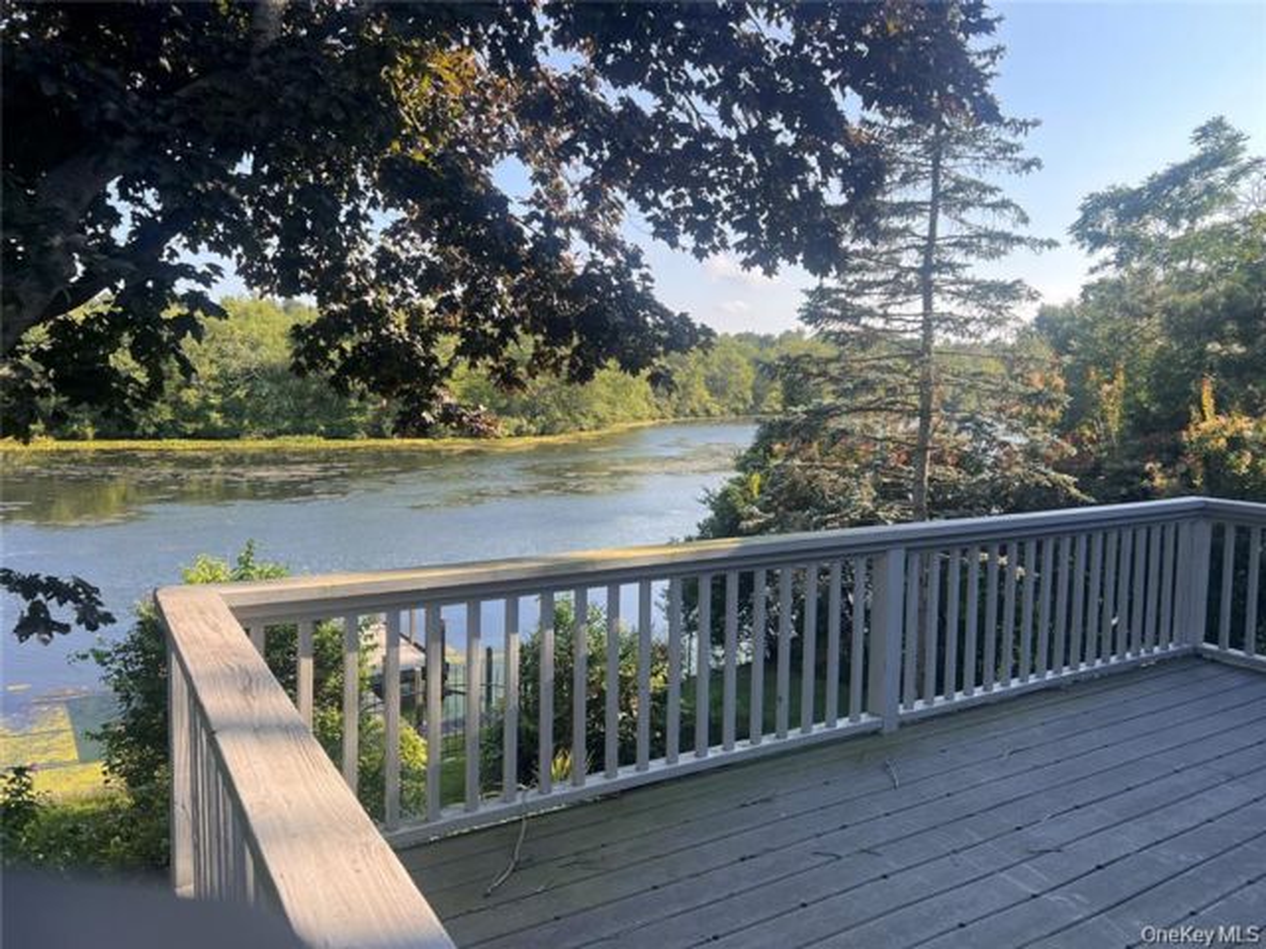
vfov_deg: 53.1
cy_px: 474
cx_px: 633
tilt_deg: -5.8
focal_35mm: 26
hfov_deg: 67.3
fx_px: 951
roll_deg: -1.0
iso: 50
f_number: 1.5
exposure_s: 1/932
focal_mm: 5.7
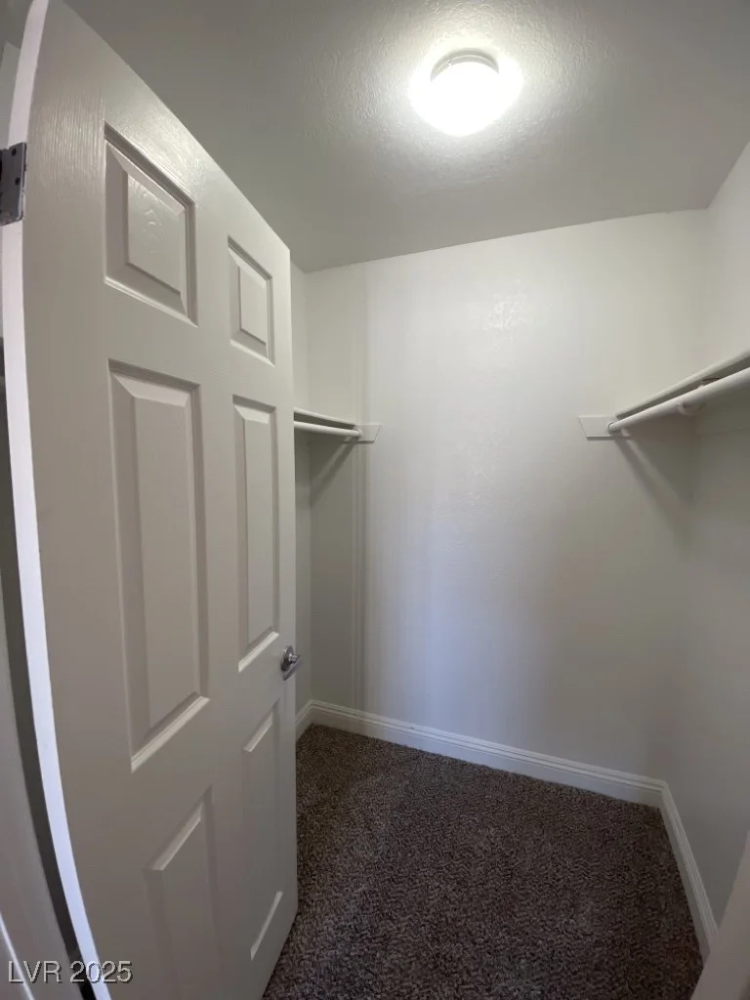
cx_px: 375
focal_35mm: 13
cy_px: 500
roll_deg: +0.3
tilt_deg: -5.9
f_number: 2.4
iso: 125
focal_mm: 1.54
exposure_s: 1/30
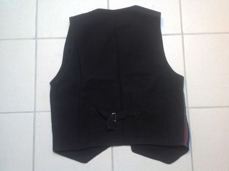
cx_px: 114
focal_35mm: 35
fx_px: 231
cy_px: 86
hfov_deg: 52.7
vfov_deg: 40.6
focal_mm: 4.28
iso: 50
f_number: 2.4
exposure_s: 1/15
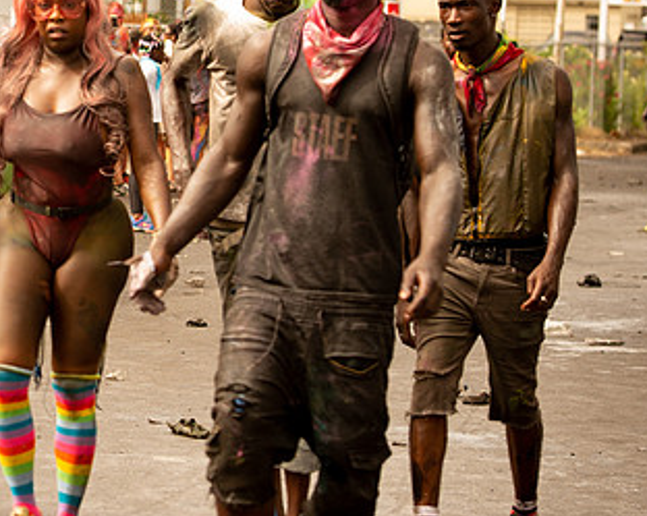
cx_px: -85
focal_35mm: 201
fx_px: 3845
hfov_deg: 9.5
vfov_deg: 7.7
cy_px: 165
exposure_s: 1/160
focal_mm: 90
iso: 100
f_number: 5.6
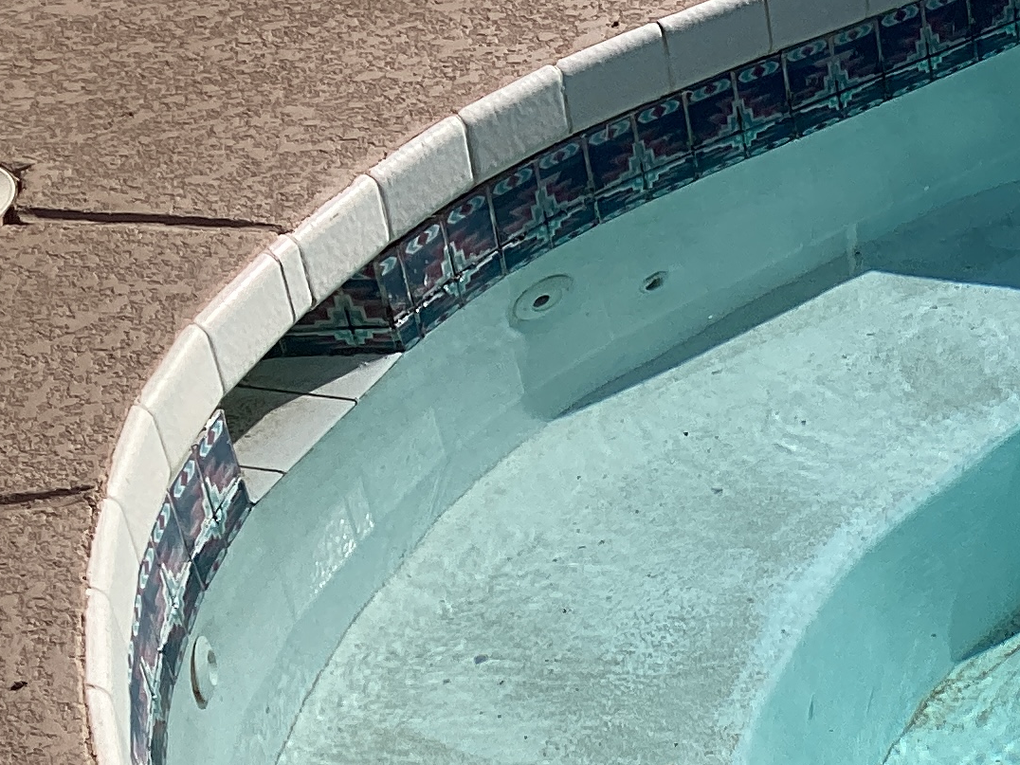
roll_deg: -1.1
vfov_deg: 15.2
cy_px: 929
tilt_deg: -40.2
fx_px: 2770
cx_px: 1448
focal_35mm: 94
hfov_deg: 18.8
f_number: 2.4
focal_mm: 3.3
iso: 25
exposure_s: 1/3135
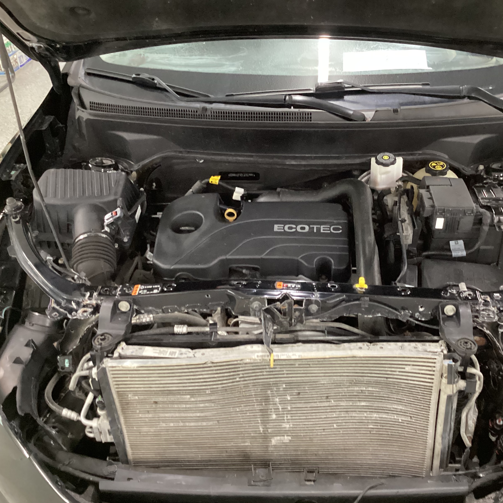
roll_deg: +0.2
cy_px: 254
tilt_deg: -34.4
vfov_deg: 44.9
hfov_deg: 44.7
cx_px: 295
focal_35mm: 37
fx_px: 608
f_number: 2.4
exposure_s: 1/25
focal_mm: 3.3
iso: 500
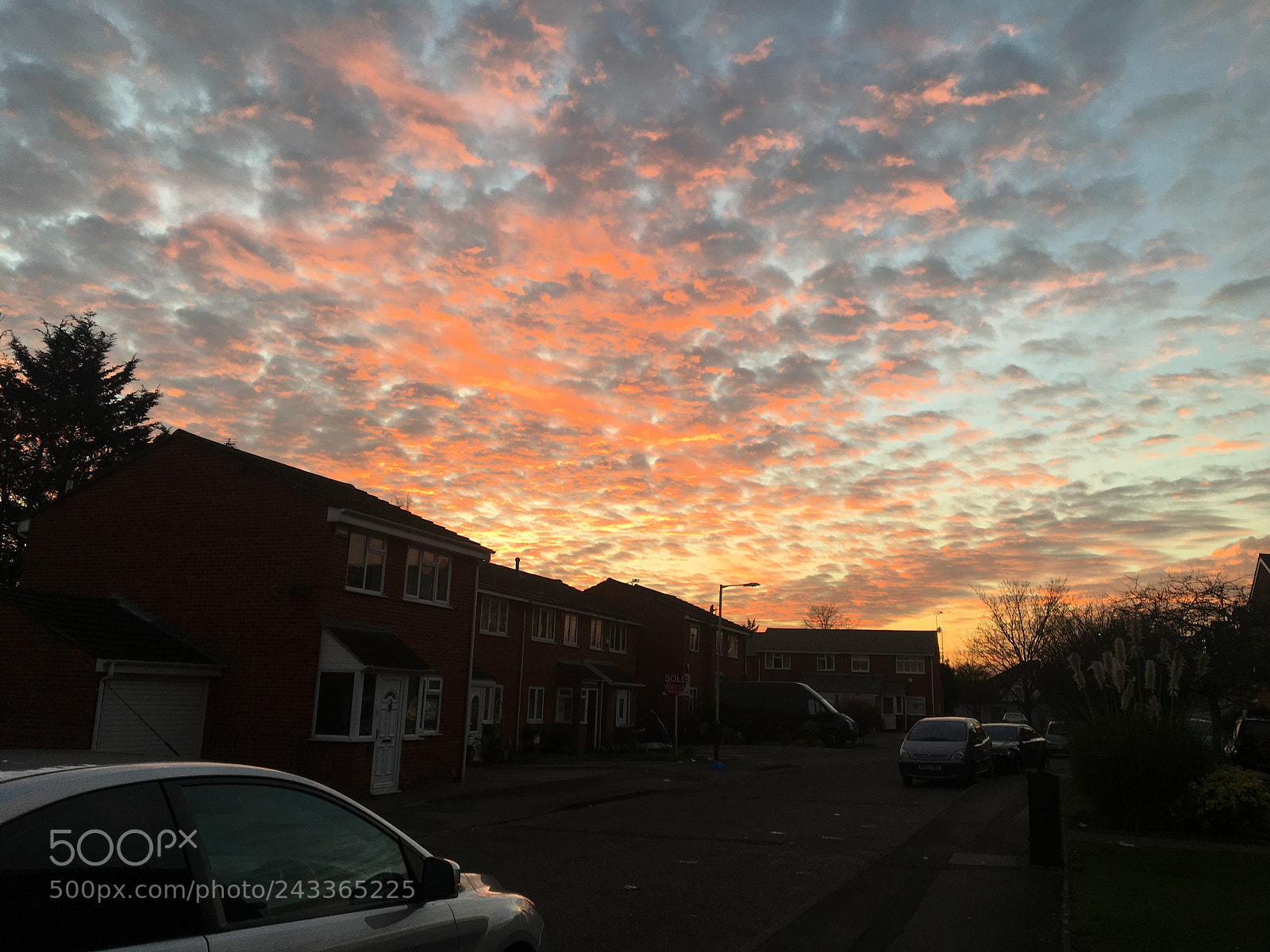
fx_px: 1064
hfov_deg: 61.7
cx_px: 635
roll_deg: -1.5
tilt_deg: +12.6
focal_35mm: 29
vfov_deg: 48.2
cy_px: 476
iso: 25
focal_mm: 4.15
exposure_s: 1/103
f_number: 2.2
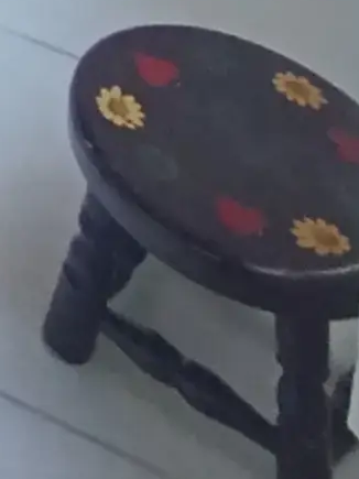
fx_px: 1660
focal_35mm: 120
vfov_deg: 10.5
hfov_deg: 9.3
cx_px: -784
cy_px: -1021
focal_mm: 1.65
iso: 400
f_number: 2.2
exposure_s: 1/30
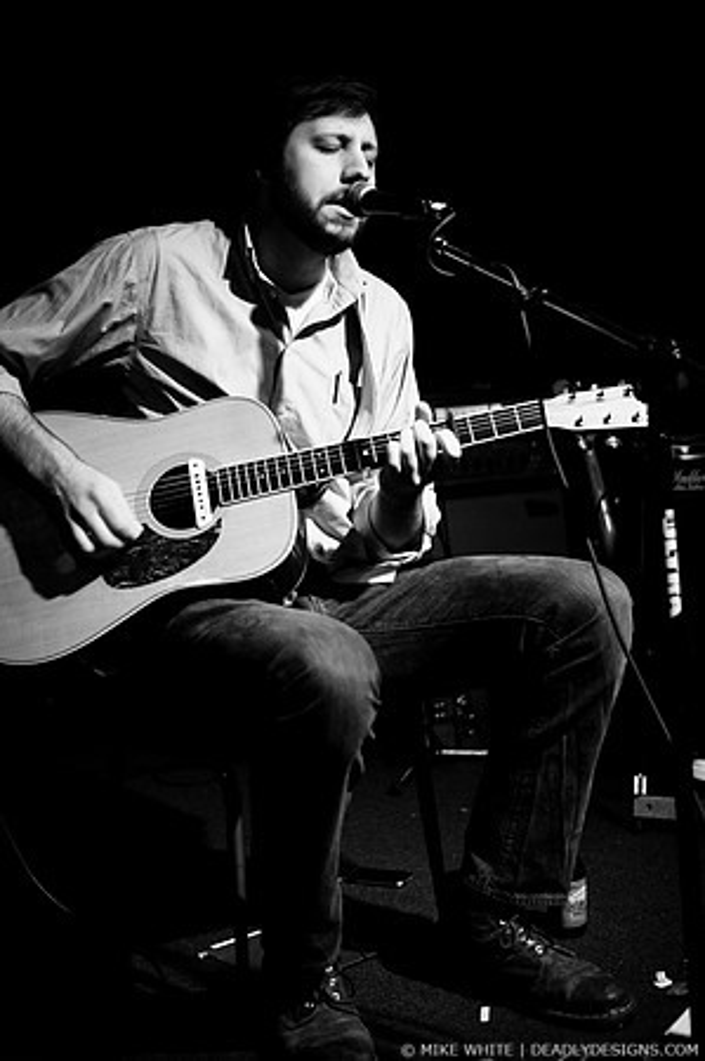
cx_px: 352
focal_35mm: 45
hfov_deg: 29.8
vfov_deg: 43.6
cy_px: 530
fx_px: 1325
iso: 1000
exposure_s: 1/80
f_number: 1.8
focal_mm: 30
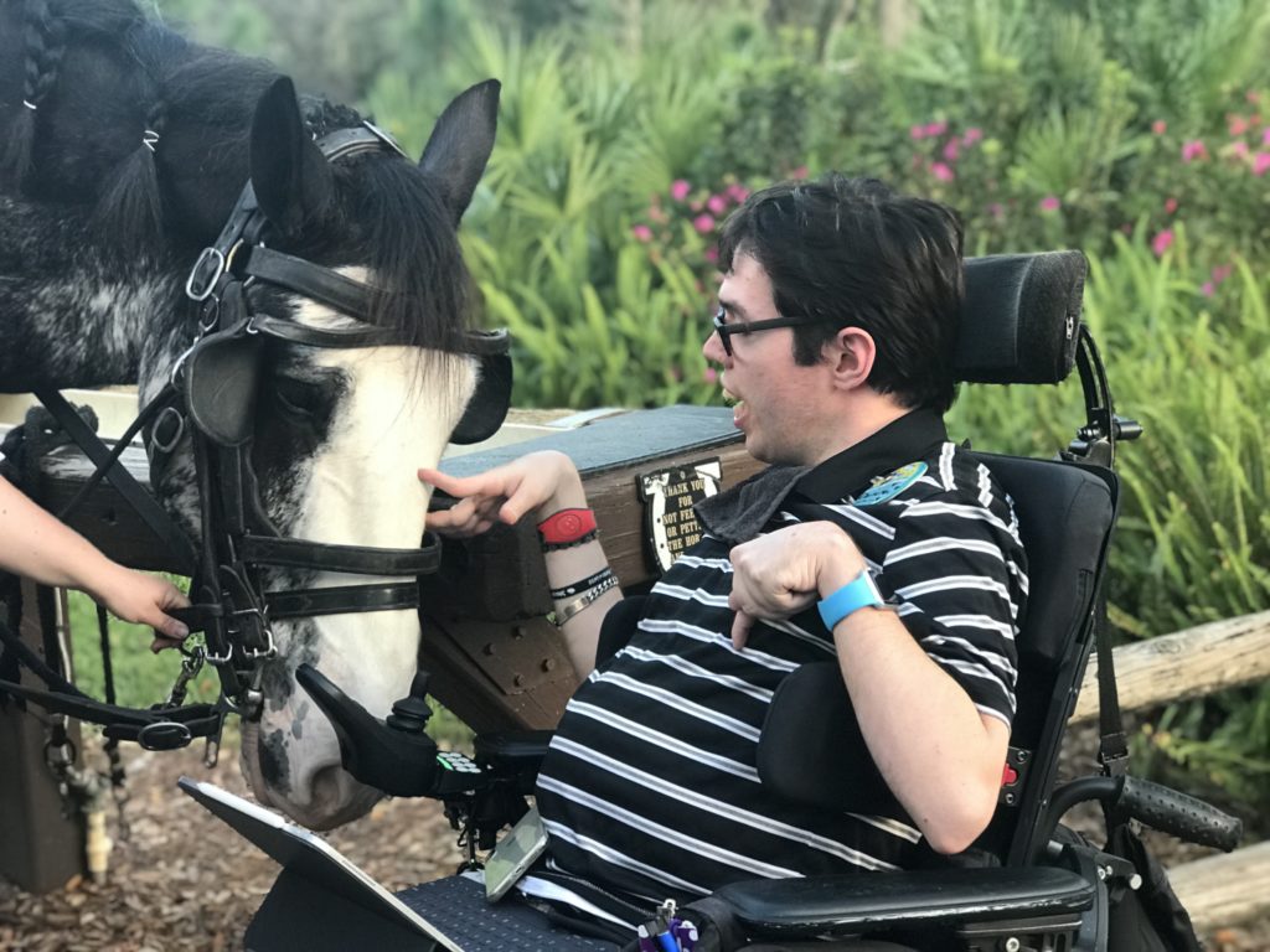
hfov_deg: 33.8
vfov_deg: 25.7
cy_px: 476
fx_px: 2091
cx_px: 635
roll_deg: +3.1
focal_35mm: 57
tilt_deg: -10.2
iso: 100
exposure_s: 1/60
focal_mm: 6.6
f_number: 2.8
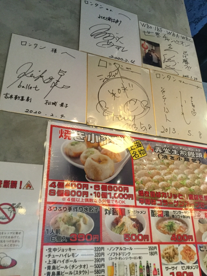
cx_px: 104
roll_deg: +2.1
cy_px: 138
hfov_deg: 45.4
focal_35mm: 31
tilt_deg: +26.1
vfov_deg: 58.4
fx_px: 247
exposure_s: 1/15
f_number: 2.4
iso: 200
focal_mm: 3.3
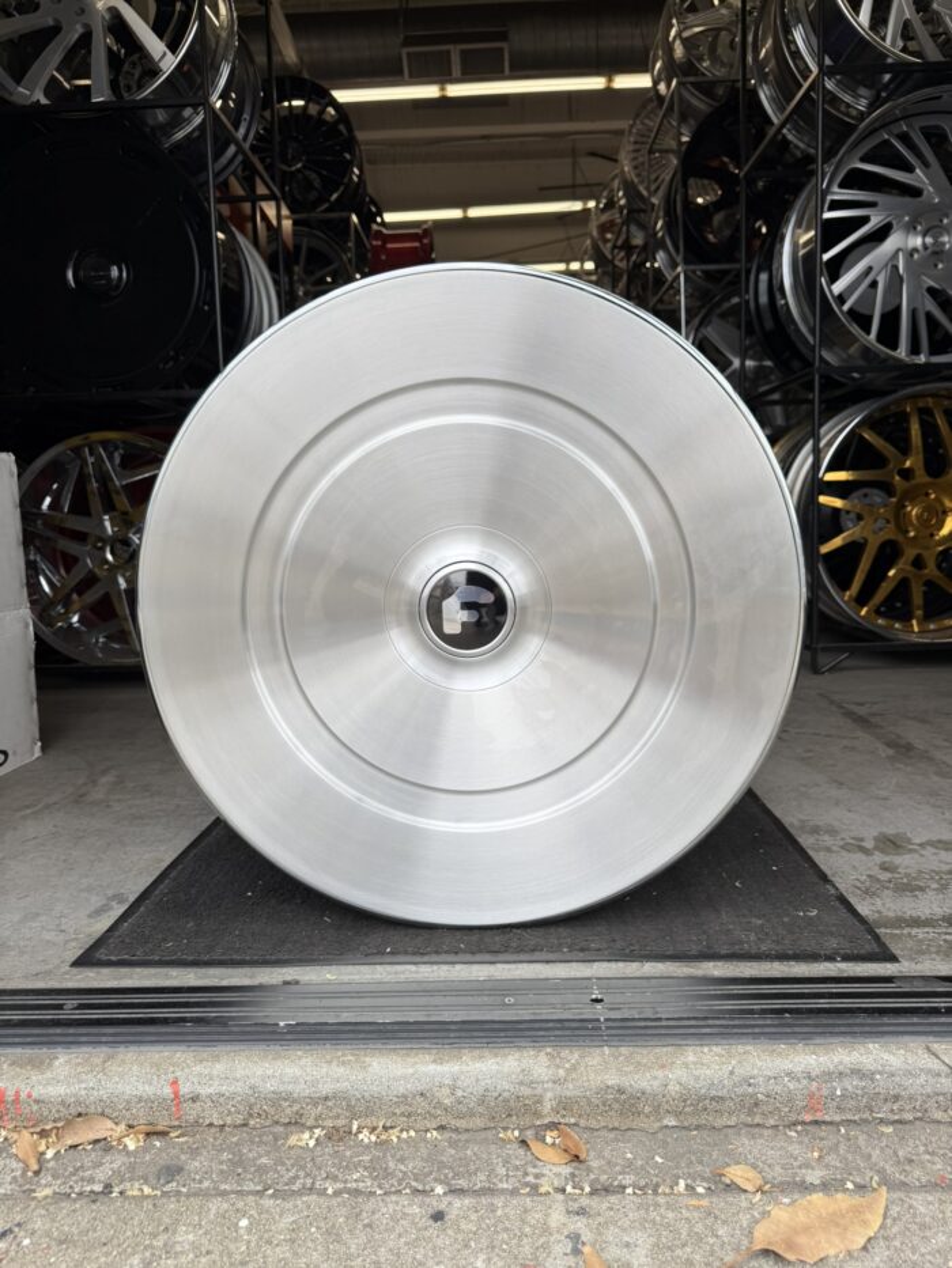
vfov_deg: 71.6
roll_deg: +1.4
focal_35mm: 24
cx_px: 476
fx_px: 880
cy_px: 634
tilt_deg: -6.0
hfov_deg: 56.8
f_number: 1.78
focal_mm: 6.76
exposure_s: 1/796
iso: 80
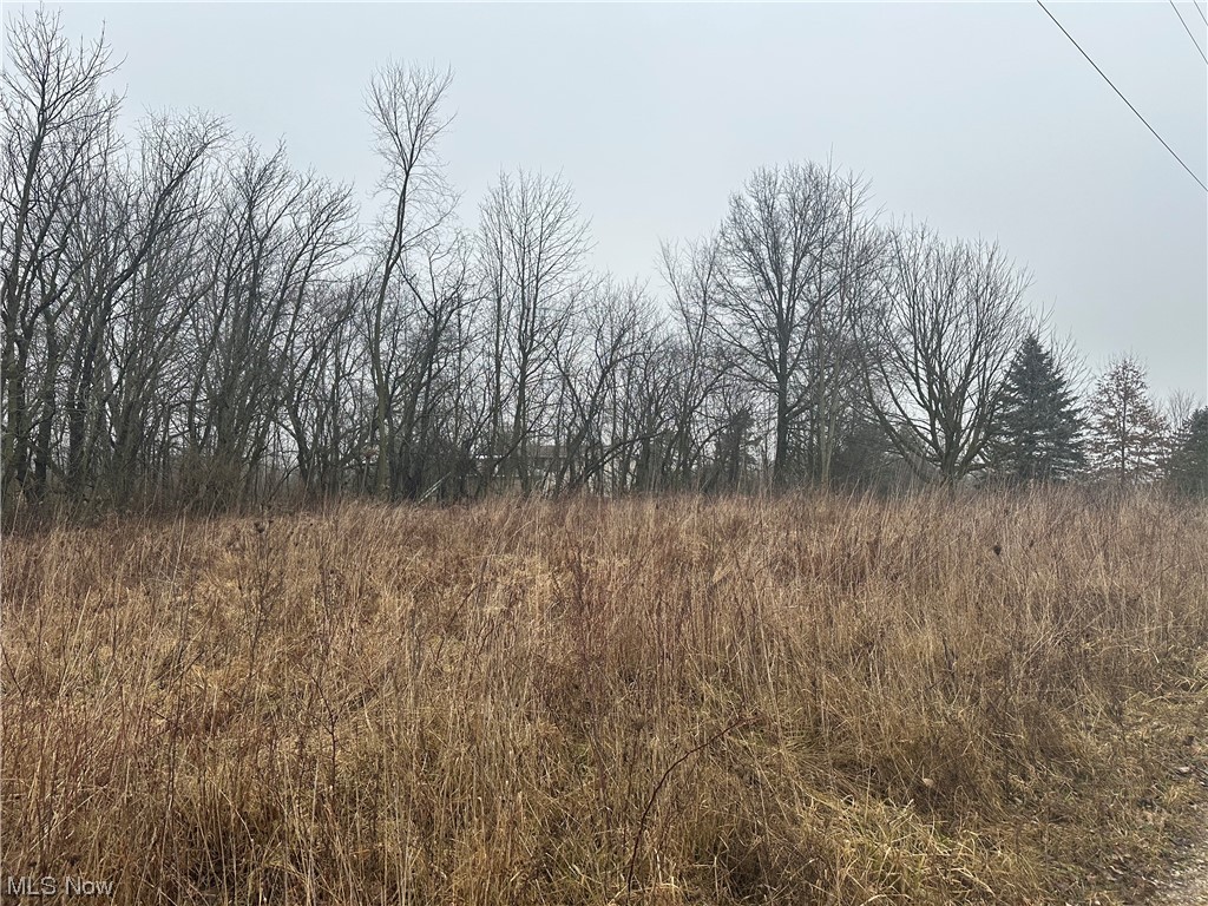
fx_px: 838
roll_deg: -2.2
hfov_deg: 71.6
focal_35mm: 24
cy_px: 453
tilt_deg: +1.6
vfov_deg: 56.8
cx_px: 604
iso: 80
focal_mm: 6.86
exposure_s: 1/935
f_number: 1.78
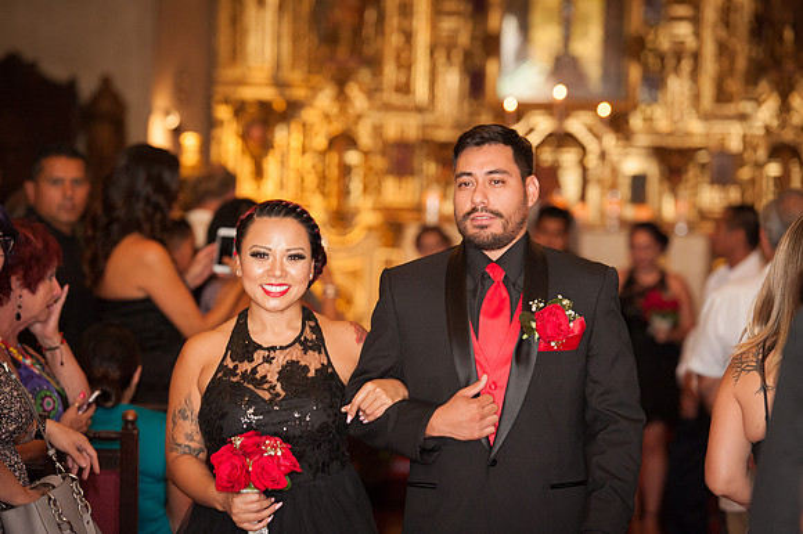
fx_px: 3121
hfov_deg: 14.7
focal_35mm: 140
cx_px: 402
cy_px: 267
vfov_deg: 9.8
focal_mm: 140
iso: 2500
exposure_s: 1/100
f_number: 3.5
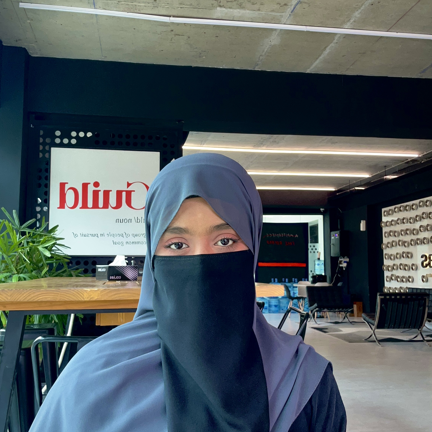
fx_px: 508
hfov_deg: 46.0
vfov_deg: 46.0
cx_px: 218
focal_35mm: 36
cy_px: 212
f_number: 1.9
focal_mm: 2.69
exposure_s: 1/60
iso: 80
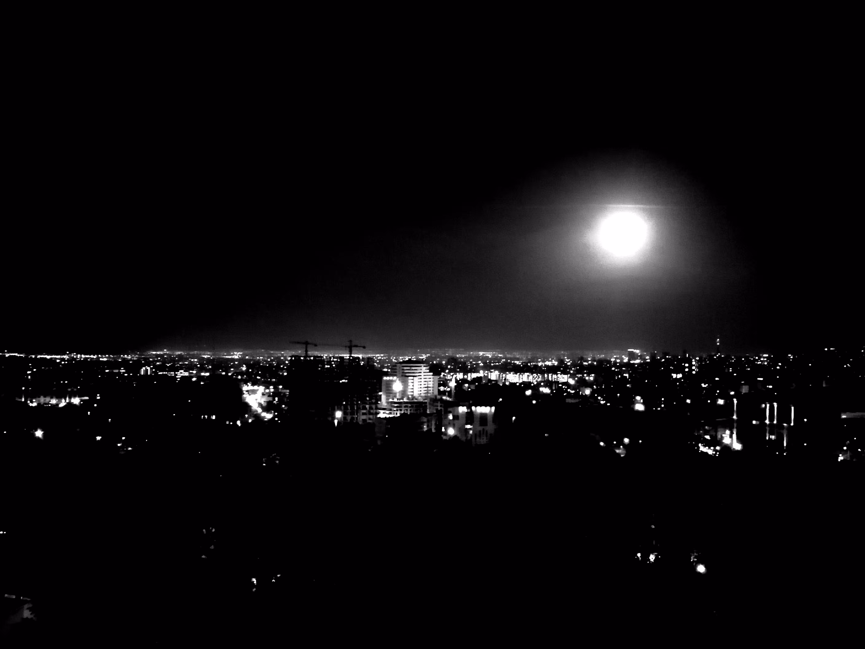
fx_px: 675
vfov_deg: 51.4
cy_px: 324
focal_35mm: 27
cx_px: 432
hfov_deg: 65.3
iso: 3200
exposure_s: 1/12.5
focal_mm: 3.62
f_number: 1.8
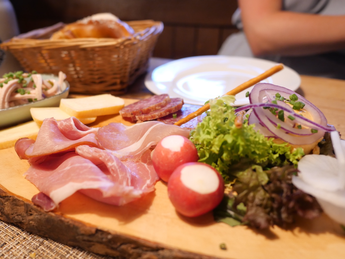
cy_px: 130
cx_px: 172
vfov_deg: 46.8
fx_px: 299
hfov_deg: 60.0
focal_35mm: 30
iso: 1250
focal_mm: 15
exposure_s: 1/60
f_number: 2.8
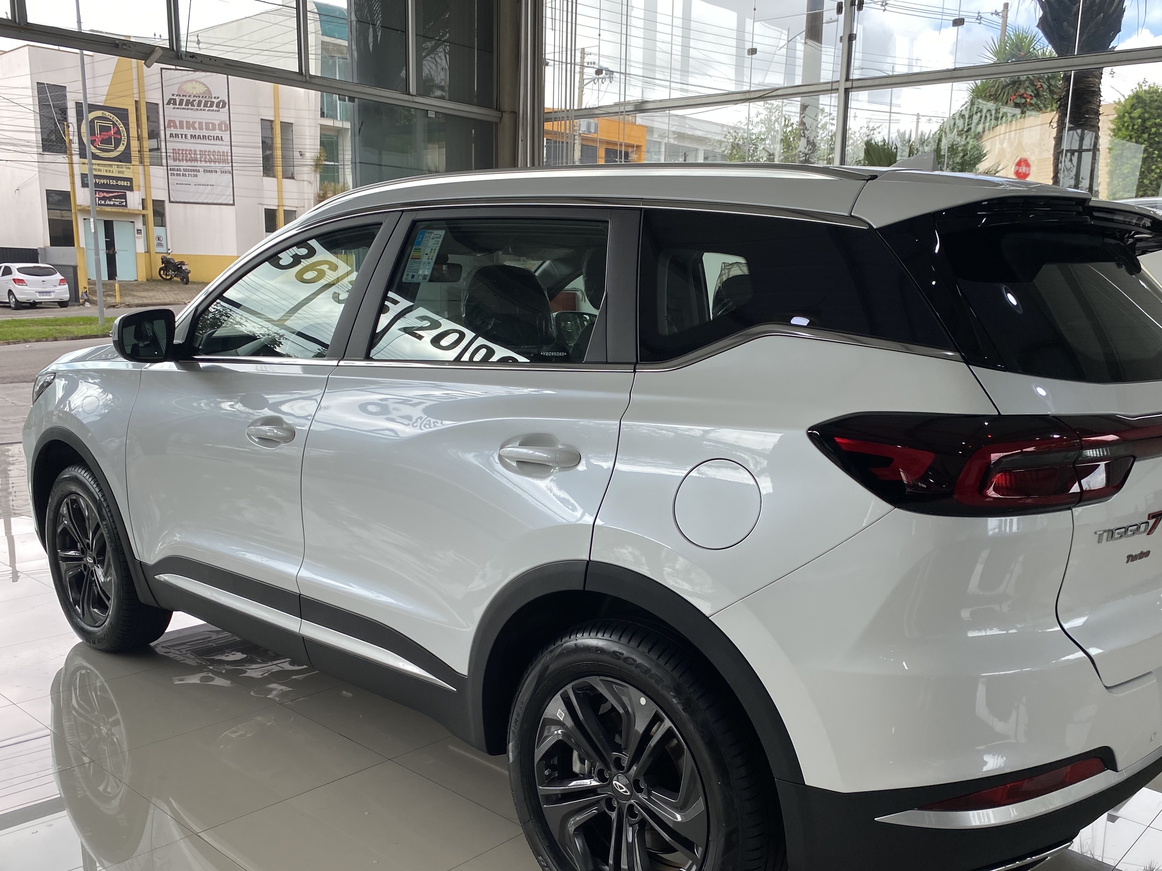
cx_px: 650
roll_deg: -1.9
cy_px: 513
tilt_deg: -13.0
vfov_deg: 45.2
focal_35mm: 31
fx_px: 1041
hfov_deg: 58.2
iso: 32
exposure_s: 1/822
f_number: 1.8
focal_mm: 4.25
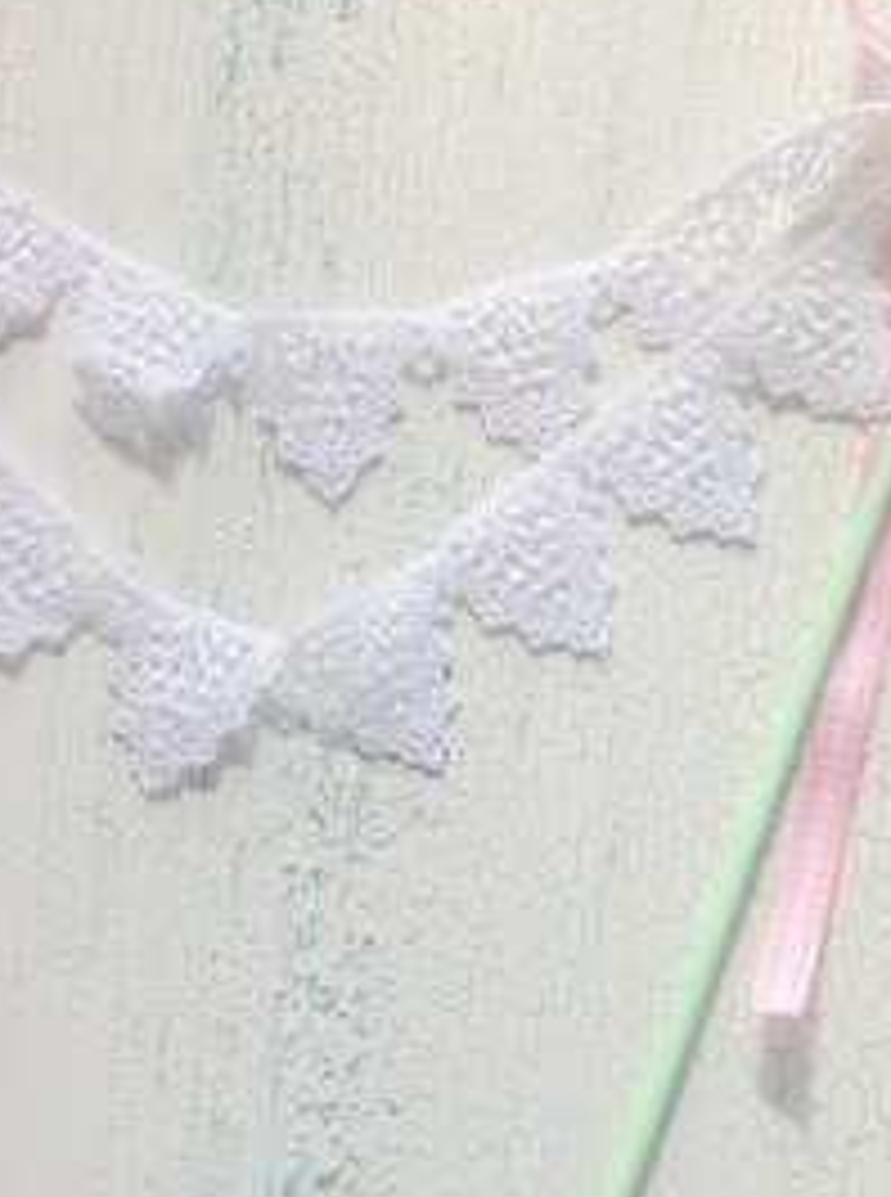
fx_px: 2724
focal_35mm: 79
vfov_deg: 24.7
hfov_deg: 18.5
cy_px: 711
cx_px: 252
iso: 50
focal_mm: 4.28
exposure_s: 1/206
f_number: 2.4
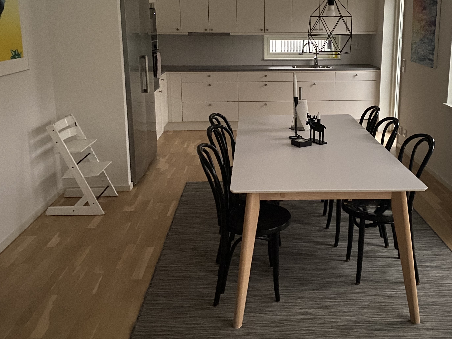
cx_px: 268
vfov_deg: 37.4
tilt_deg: -11.4
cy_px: 121
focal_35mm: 38
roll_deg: +0.0
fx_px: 496
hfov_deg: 48.7
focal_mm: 4.25
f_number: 1.8
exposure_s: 1/8
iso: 500
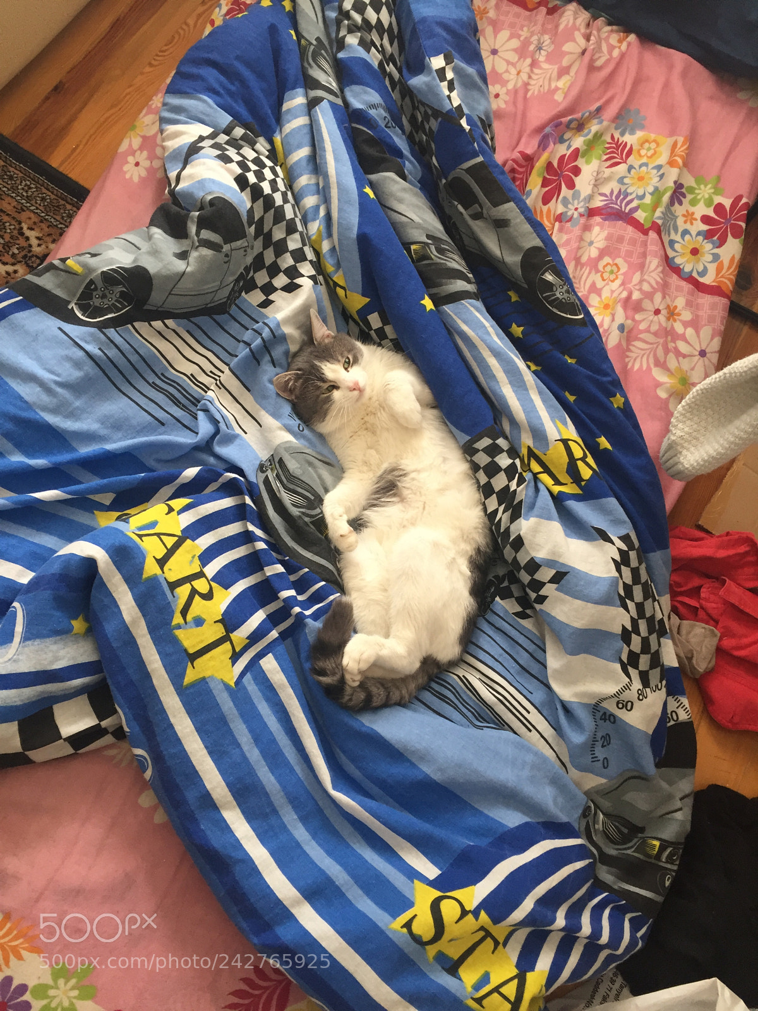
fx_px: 847
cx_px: 379
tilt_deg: -70.0
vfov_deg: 61.7
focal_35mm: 29
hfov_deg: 48.2
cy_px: 506
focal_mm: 4.15
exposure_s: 1/33
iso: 100
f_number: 2.2
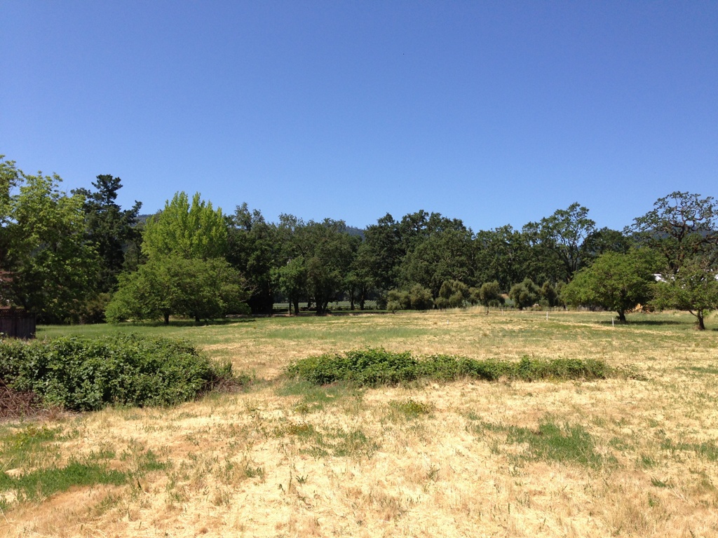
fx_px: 684
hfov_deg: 55.4
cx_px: 359
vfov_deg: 42.9
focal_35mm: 33
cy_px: 269
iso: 50
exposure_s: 1/1355
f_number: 2.4
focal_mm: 4.13
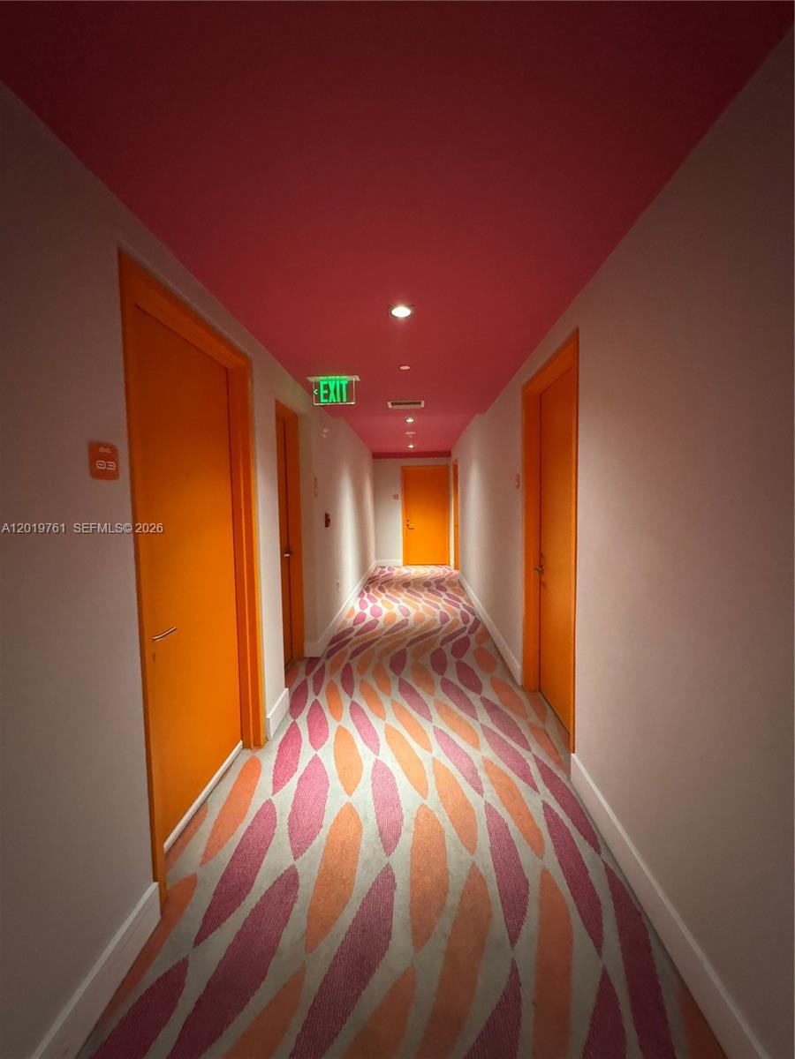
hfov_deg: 85.7
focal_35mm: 14
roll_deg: +1.1
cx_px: 398
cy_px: 530
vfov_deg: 102.1
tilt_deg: -2.1
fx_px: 429
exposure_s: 1/60
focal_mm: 2.22
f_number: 2.2
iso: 1250
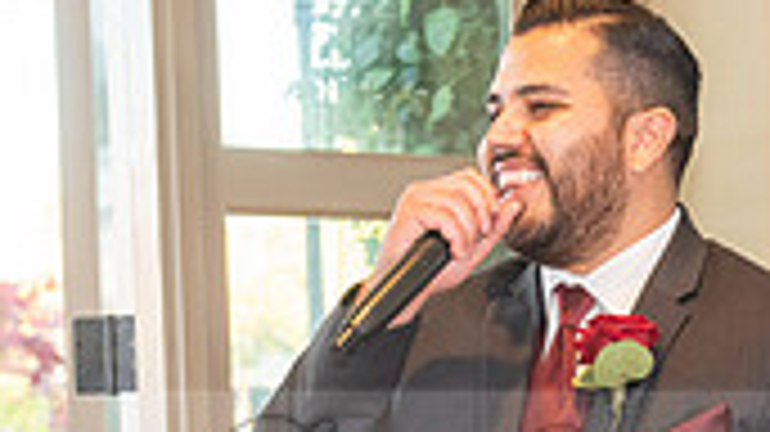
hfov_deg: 14.4
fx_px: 3041
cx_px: 531
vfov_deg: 8.1
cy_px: 497
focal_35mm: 149
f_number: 3.5
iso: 1250
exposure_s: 1/125
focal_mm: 42
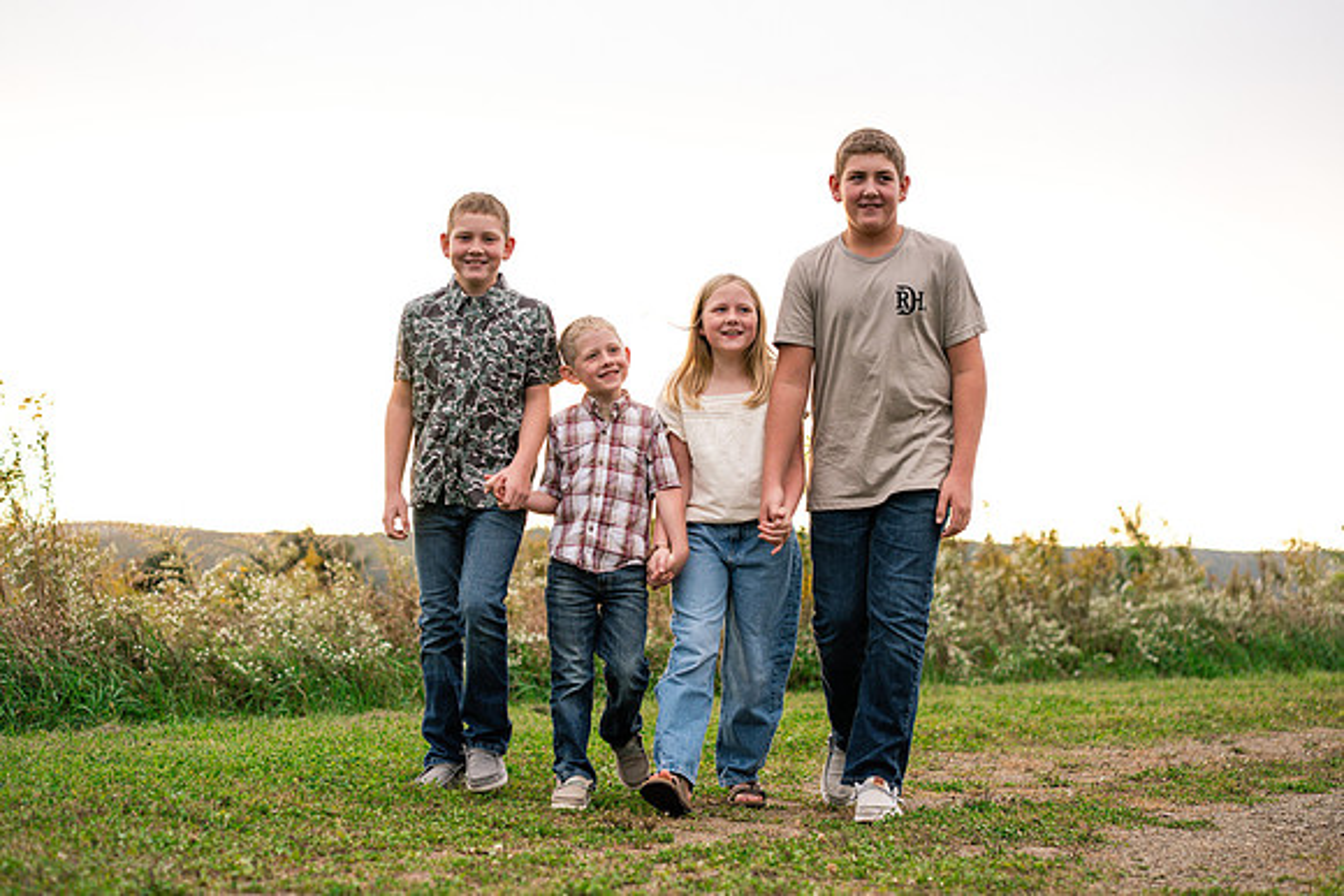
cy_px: 448
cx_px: 672
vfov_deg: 16.1
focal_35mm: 85
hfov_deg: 23.9
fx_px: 3174
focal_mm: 85
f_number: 3.2
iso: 640
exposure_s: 1/250
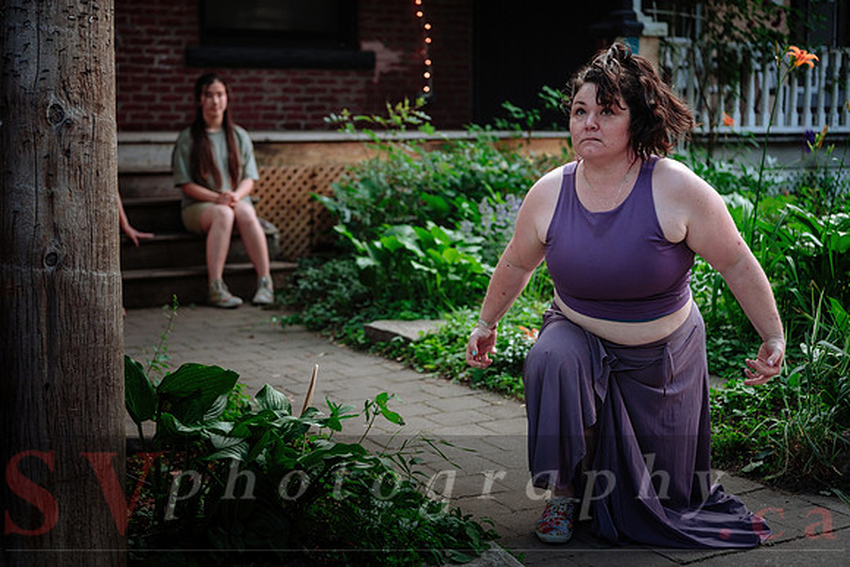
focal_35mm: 54
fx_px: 1265
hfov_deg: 37.1
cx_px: 385
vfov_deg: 25.3
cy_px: 284
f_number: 1.8
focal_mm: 32.9
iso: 500
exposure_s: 1/400
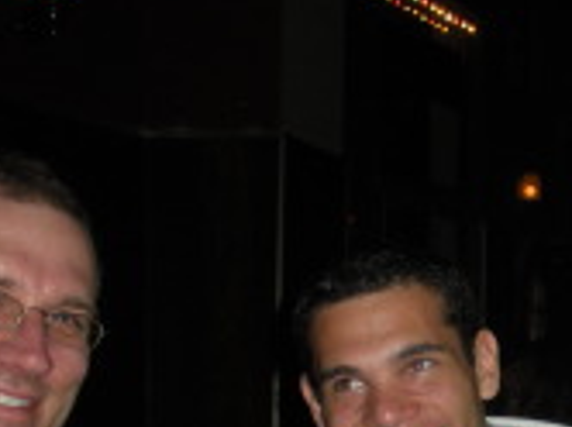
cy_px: 489
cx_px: 703
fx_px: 1634
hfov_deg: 18.7
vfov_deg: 14.5
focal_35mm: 99
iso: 122
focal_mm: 6.3
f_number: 3.5
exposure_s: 1/60
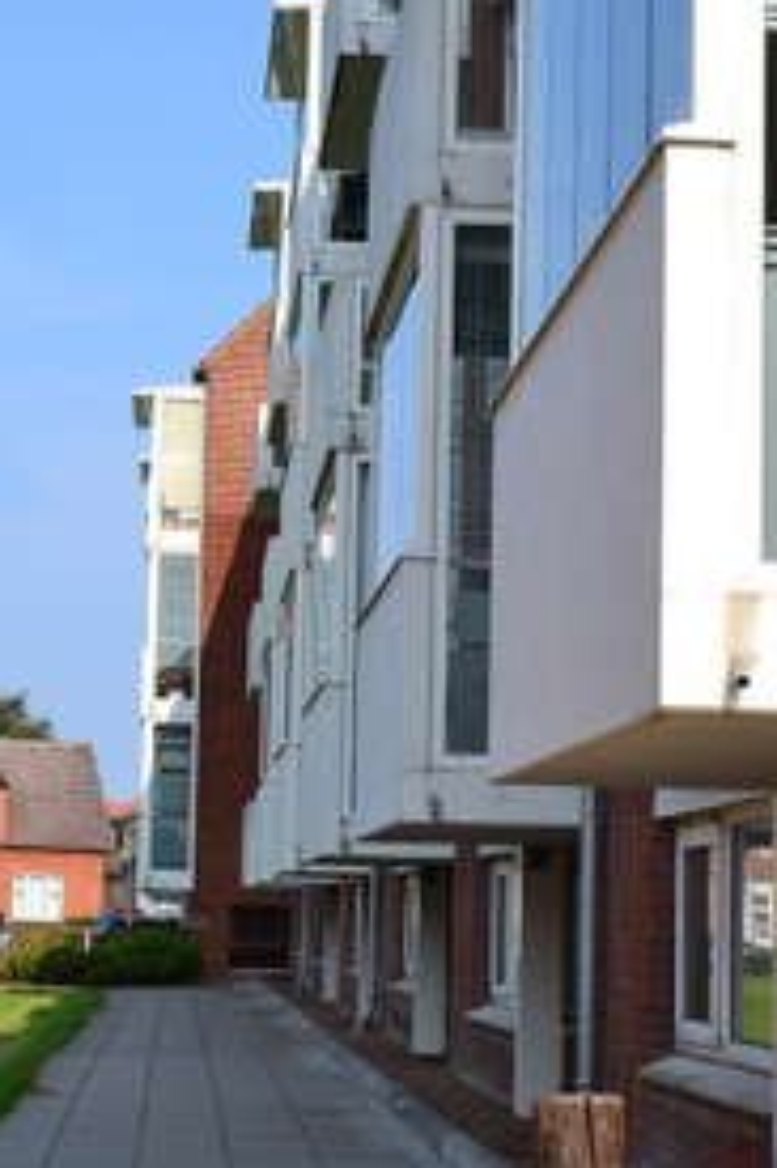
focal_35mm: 87
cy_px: 586
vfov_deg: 23.4
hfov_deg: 15.7
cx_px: 276
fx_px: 2820
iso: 400
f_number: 11
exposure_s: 1/500
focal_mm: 38
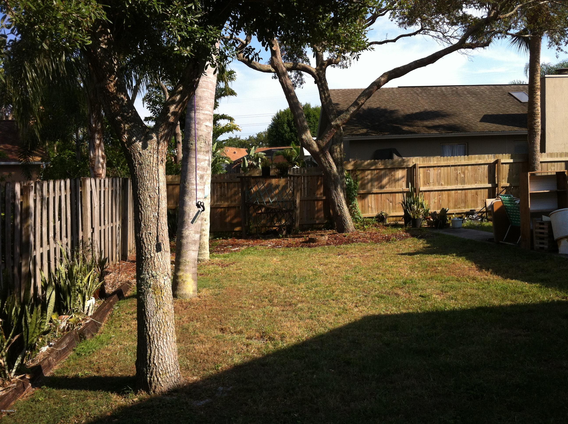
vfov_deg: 40.6
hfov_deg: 52.7
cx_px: 284
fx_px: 573
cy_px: 212
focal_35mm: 35
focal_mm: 3.85
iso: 80
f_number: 2.8
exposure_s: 1/754
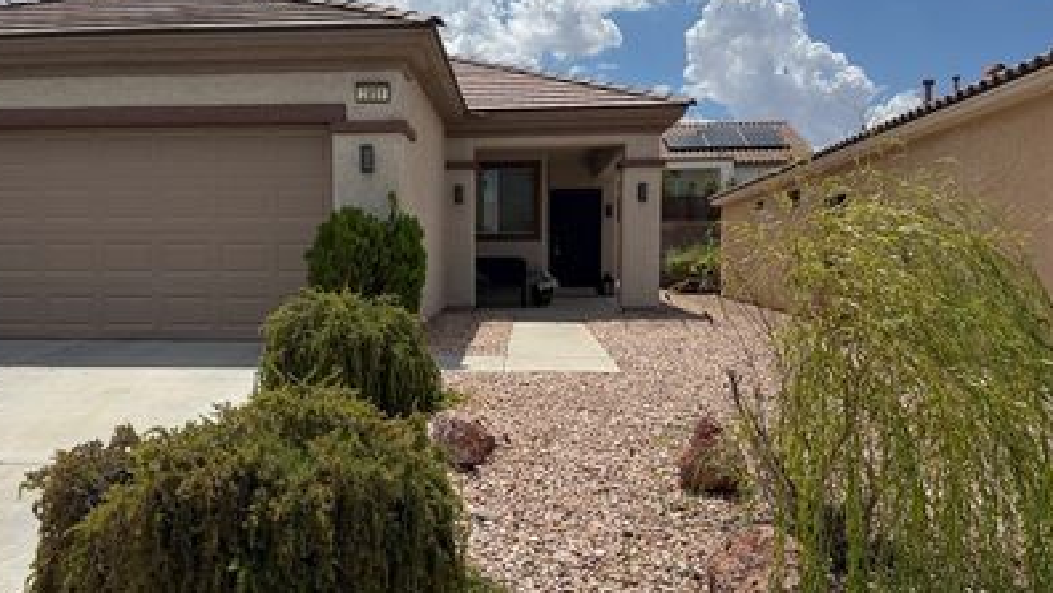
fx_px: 922
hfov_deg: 58.9
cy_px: 296
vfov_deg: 35.7
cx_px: 412
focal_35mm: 33
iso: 80
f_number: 1.78
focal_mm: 6.76
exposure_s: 1/9091
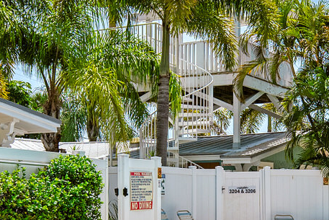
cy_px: 182
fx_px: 704
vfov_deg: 17.6
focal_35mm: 77
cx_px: 241
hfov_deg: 26.0
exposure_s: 1/125
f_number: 7.1
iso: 100
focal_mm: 16
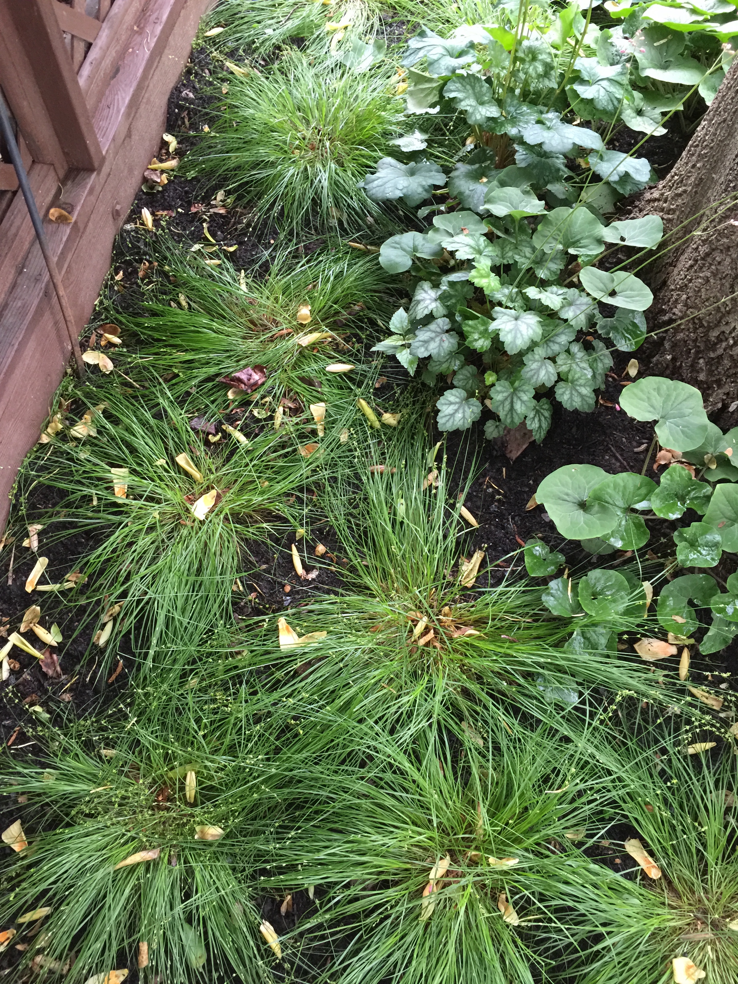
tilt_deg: -62.0
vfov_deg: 61.7
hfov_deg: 48.2
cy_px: 492
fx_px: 824
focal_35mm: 29
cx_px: 369
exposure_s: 1/15
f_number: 2.2
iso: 100
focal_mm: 4.15
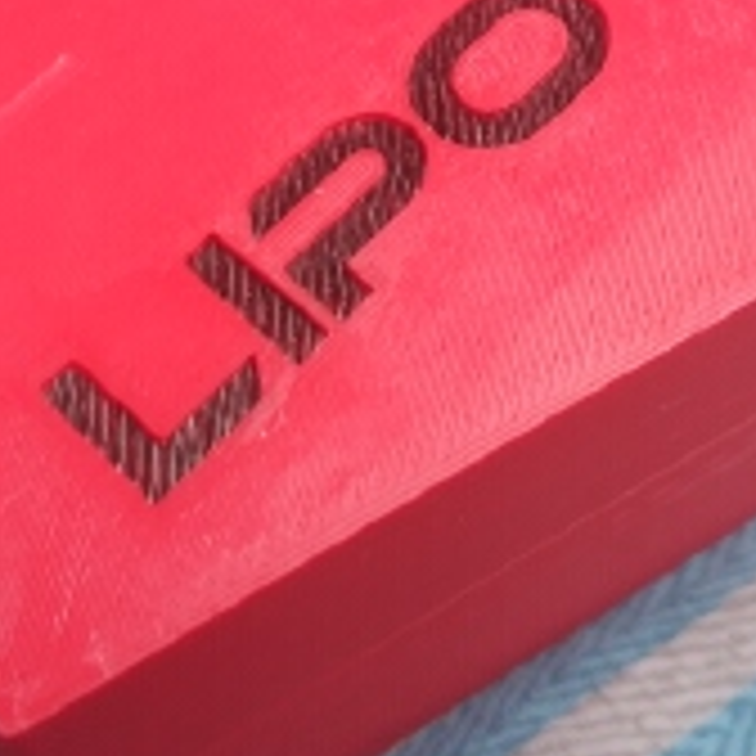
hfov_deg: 19.3
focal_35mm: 90
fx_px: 2224
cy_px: 220
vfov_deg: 19.2
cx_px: 281
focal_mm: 4.5
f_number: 2
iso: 178
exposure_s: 1/25
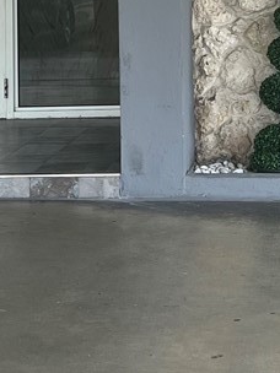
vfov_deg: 13.9
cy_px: -106
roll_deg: +0.8
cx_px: 285
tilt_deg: +1.5
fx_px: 1478
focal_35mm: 137
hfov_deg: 10.7
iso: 50
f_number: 1.5
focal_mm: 5.7
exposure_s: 1/121
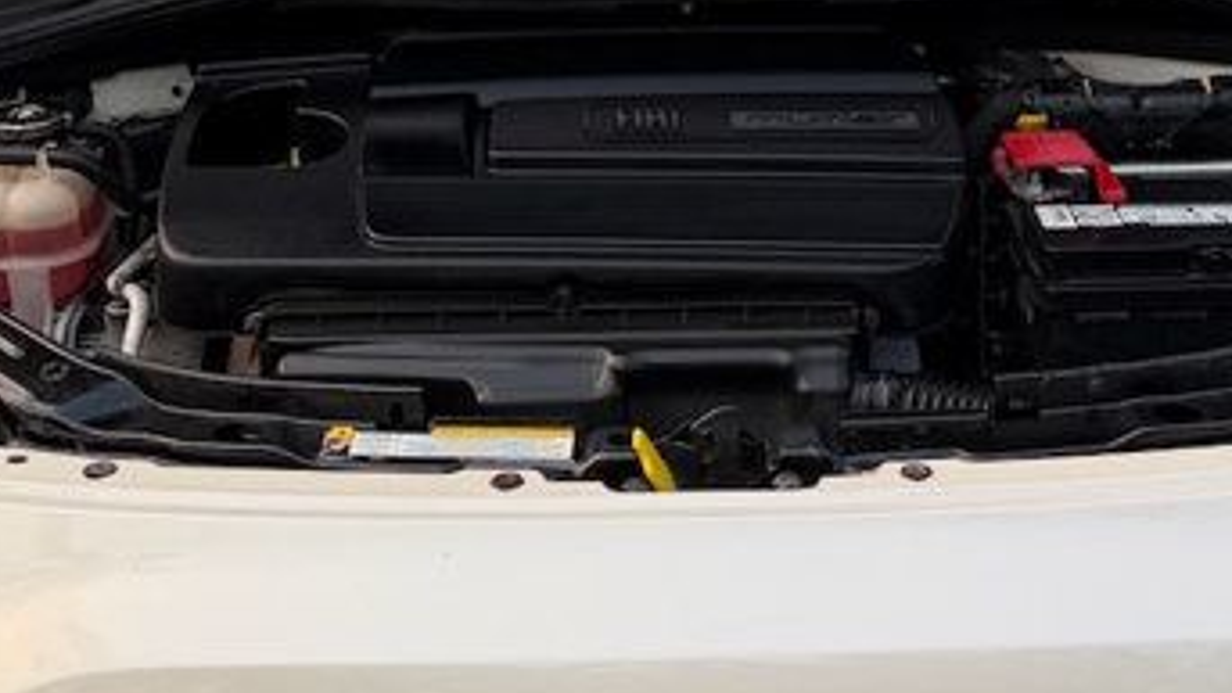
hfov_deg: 27.2
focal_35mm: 78
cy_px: 208
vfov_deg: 15.4
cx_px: 661
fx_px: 2548
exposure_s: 1/840
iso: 80
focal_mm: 6.76
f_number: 1.78
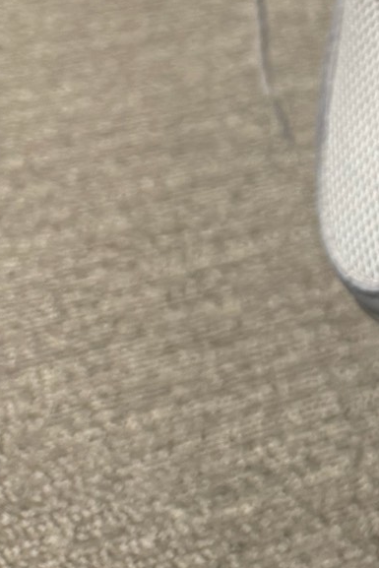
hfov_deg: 14.3
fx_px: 1310
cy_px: -327
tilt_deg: -25.1
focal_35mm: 83
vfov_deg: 20.3
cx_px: 704
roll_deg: -8.4
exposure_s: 1/60
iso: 160
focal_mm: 6.76
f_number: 1.78
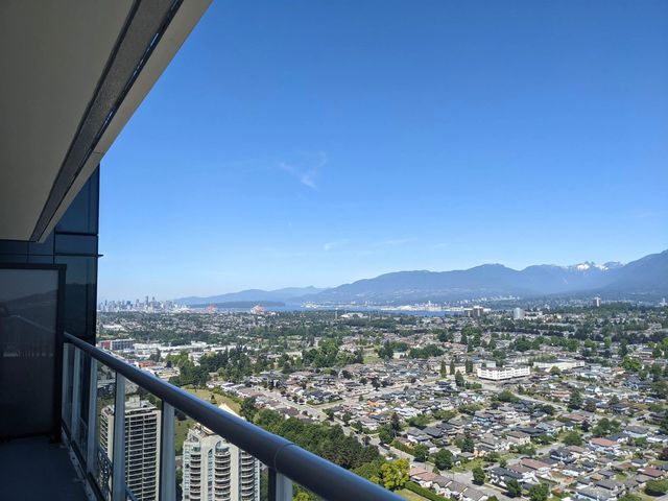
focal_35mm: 27
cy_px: 250
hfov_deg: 65.3
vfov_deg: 51.4
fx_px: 521
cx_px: 334
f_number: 1.73
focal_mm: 4.38
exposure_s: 1/2933
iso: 66
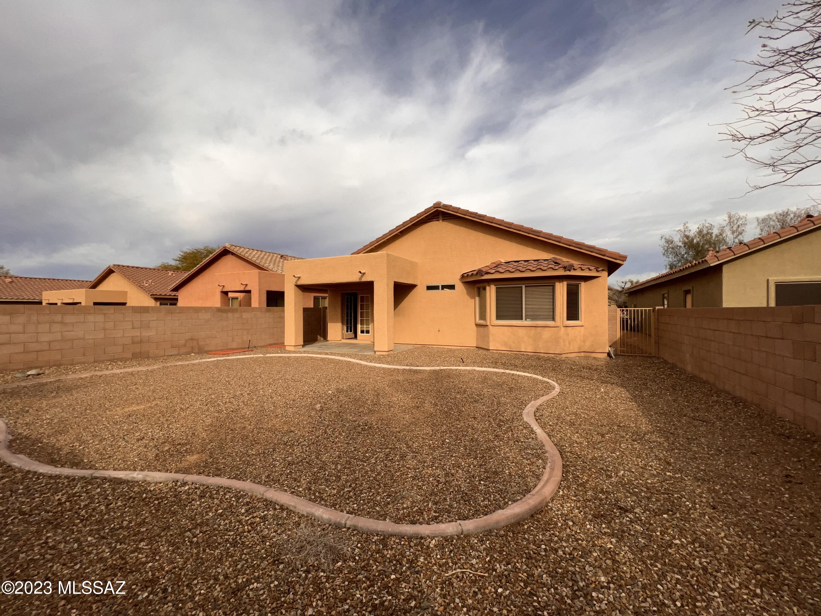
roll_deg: +0.3
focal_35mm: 13
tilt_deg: -0.2
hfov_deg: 106.2
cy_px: 308
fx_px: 308
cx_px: 410
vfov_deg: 89.9
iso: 32
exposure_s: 1/1876
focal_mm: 1.57
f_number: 1.8
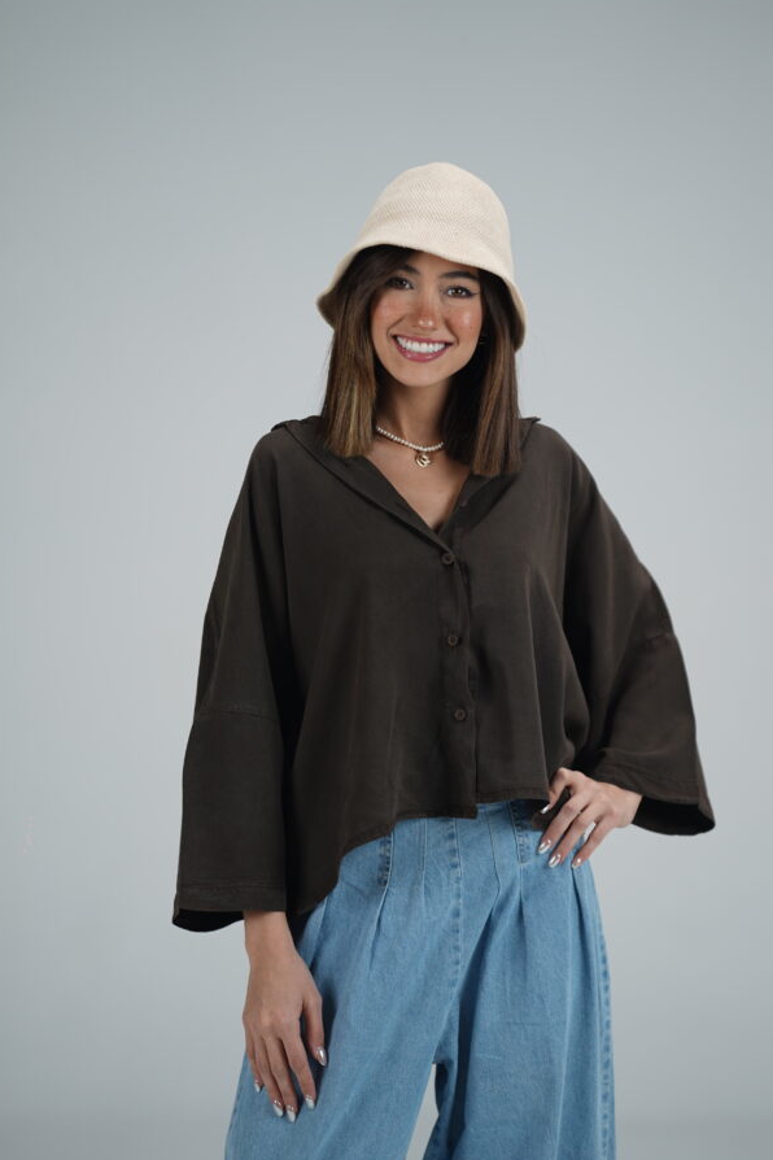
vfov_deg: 21.0
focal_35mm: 97
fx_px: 3124
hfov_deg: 14.1
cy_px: 510
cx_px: 433
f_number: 1.6
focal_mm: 85
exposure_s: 1/200
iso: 80
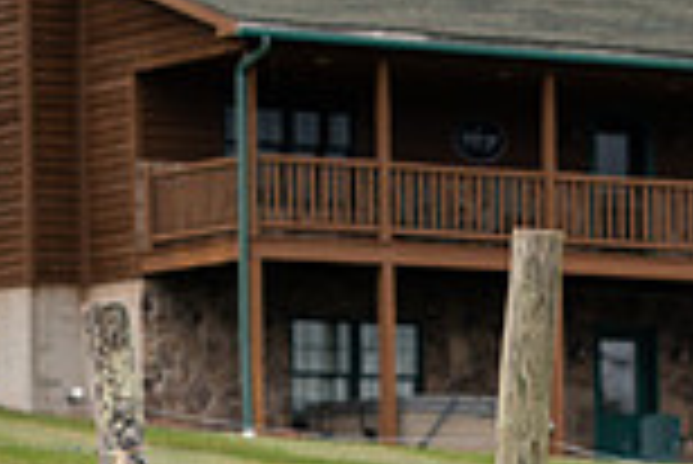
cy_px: 577
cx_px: 975
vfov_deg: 4.0
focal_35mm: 346
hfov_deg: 5.9
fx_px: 6667
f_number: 5
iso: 320
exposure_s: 1/320
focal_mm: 85
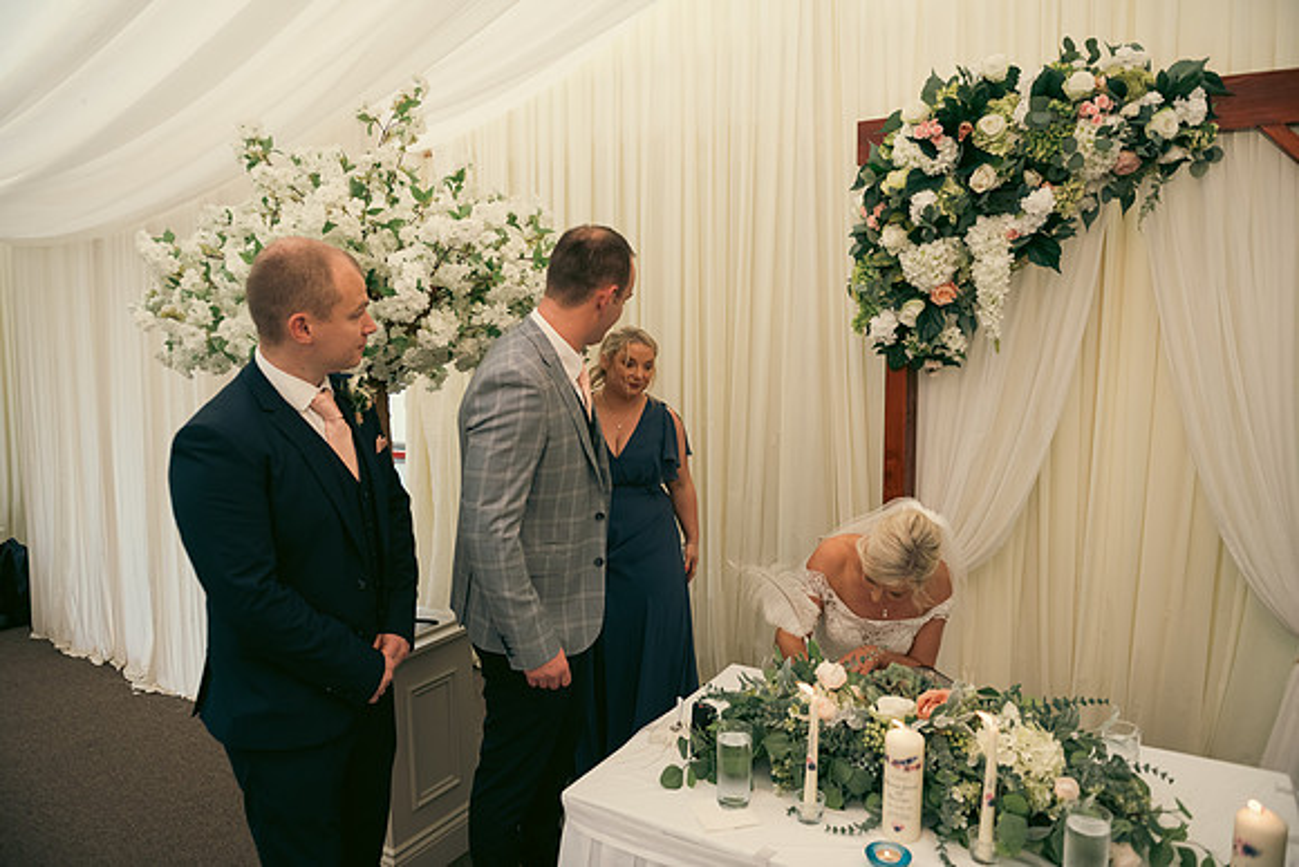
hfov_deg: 73.7
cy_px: 434
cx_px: 650
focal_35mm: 24
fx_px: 866
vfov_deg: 53.2
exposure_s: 1/160
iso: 500
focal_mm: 24
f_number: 3.5
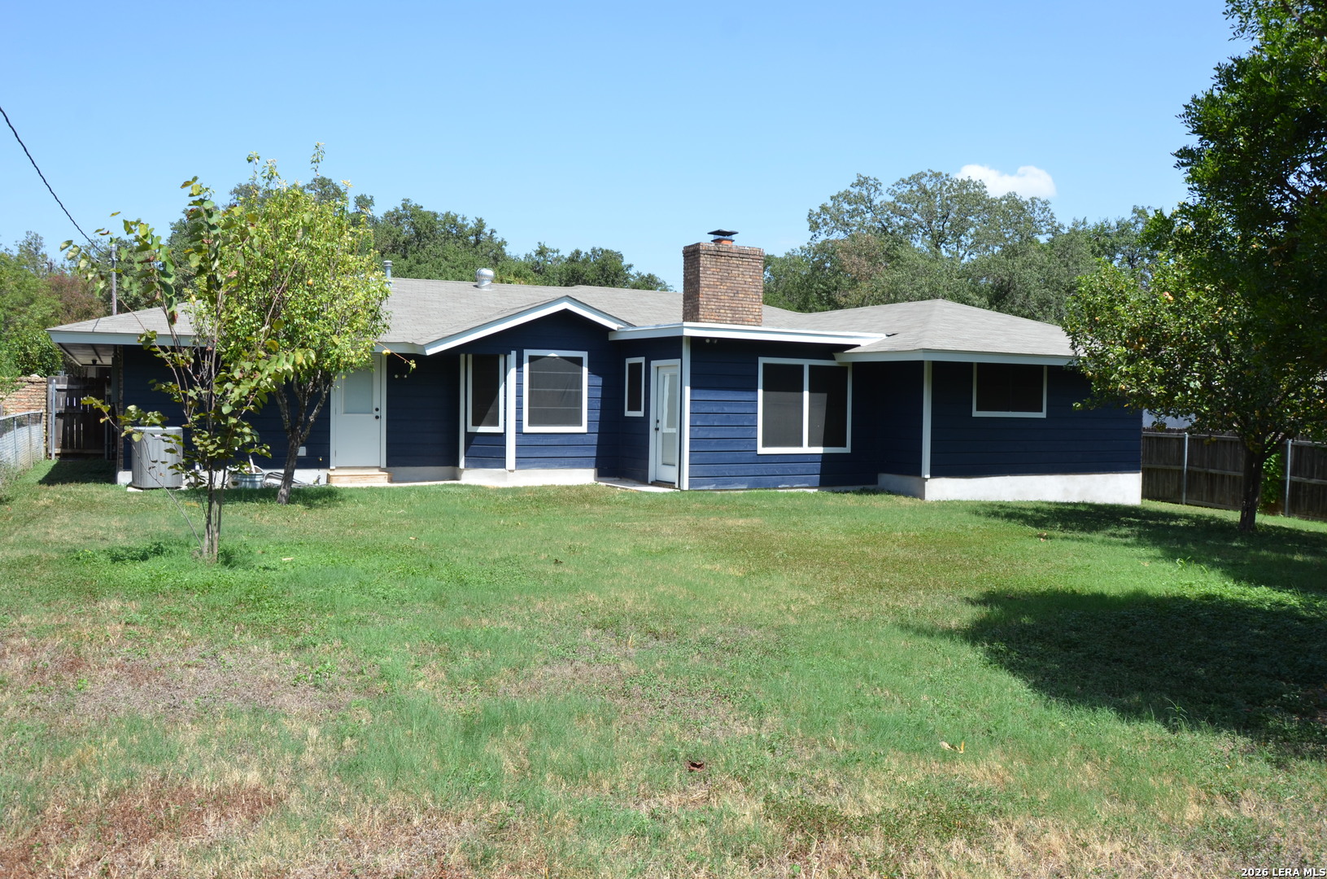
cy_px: 440
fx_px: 993
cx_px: 664
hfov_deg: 67.5
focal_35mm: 27
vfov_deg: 47.7
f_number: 8
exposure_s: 1/250
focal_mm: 18
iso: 180
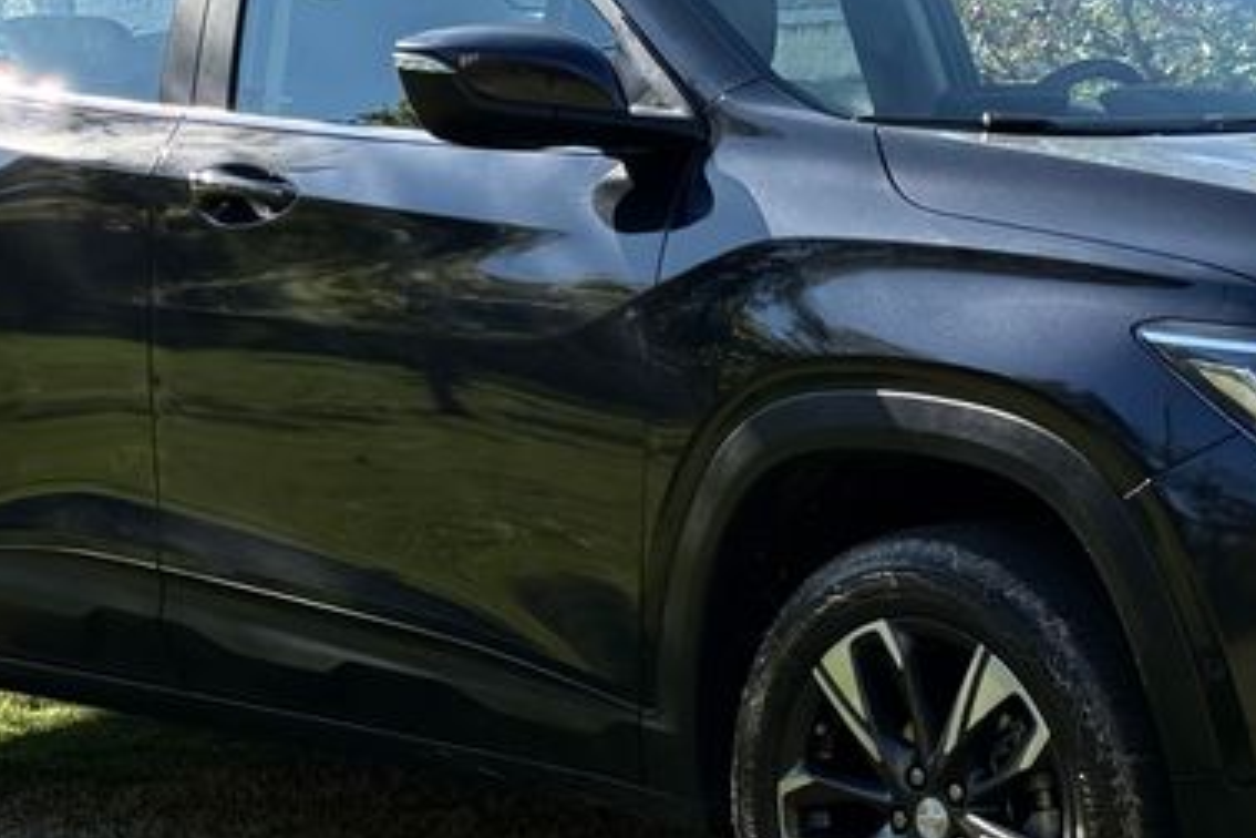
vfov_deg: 12.8
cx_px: 894
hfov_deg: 19.0
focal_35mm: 107
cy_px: 446
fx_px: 3733
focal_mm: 6.76
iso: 64
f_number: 1.78
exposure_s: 1/2415
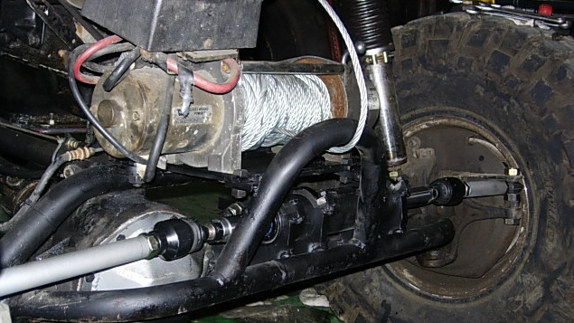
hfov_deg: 37.2
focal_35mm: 56
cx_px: 287
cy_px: 194
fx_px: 852
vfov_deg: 21.4
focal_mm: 10.6
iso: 86
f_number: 3.2
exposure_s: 1/69.7
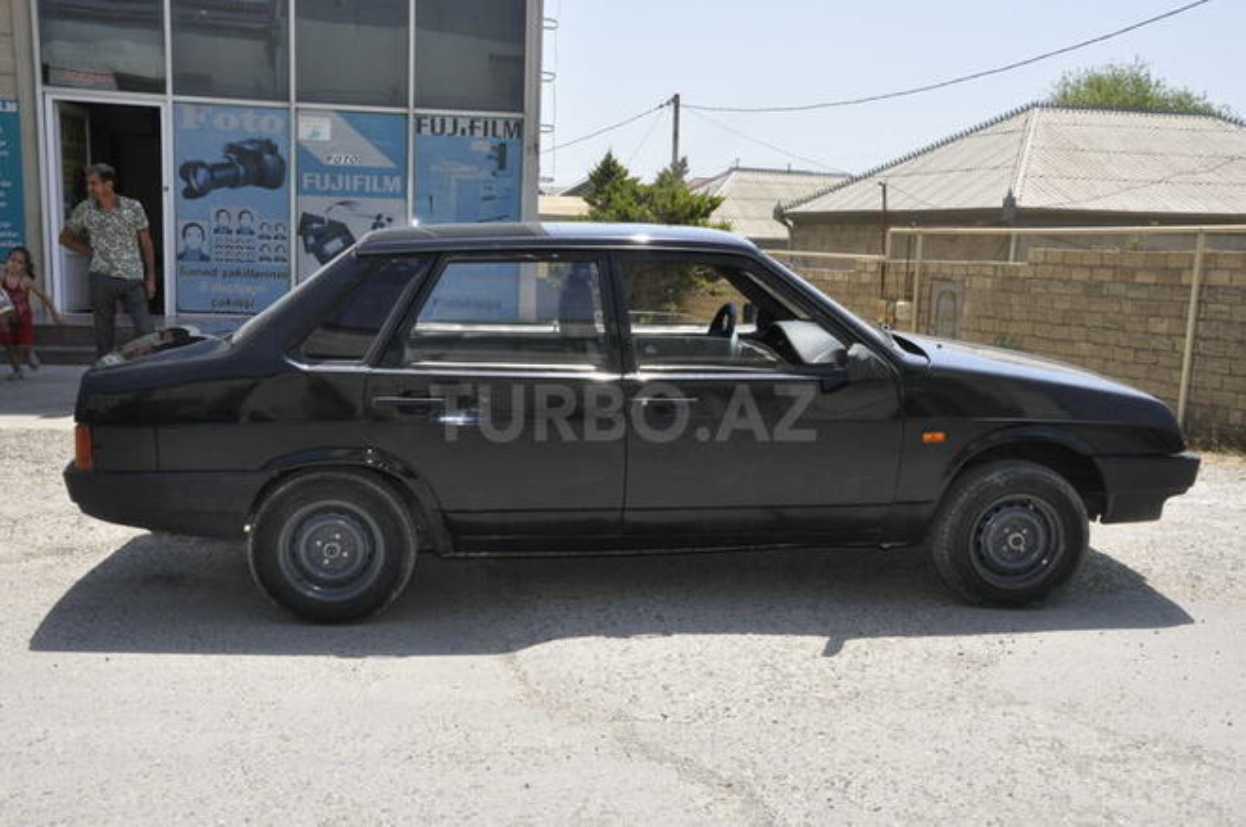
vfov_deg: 35.4
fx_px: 1296
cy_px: 414
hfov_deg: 51.3
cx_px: 623
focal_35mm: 38
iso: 800
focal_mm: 25
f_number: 22
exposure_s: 1/200
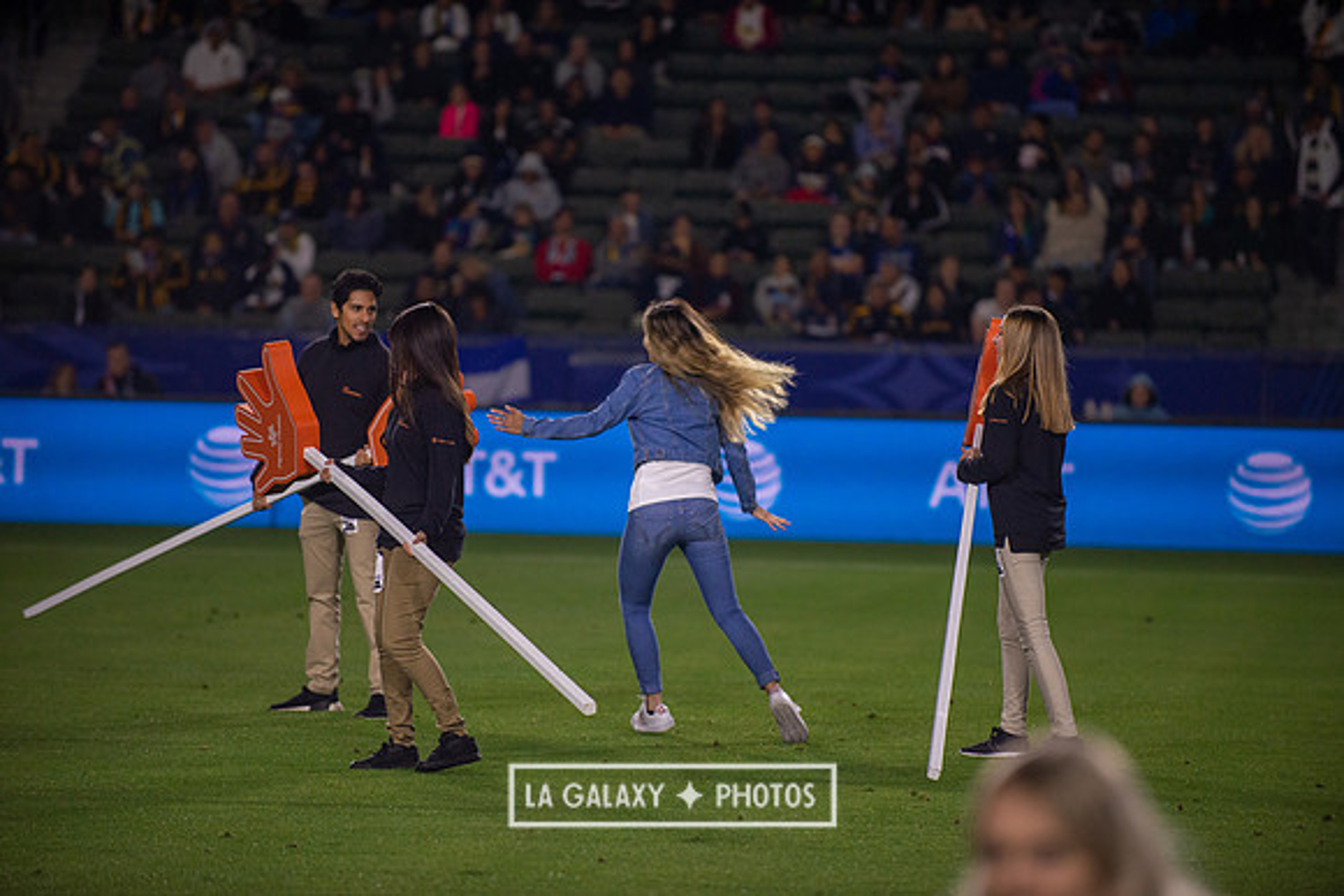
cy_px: 448
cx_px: 672
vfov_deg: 6.9
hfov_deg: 10.3
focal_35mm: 200
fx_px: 7468
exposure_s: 1/2500
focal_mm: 200
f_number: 2.8
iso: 1600
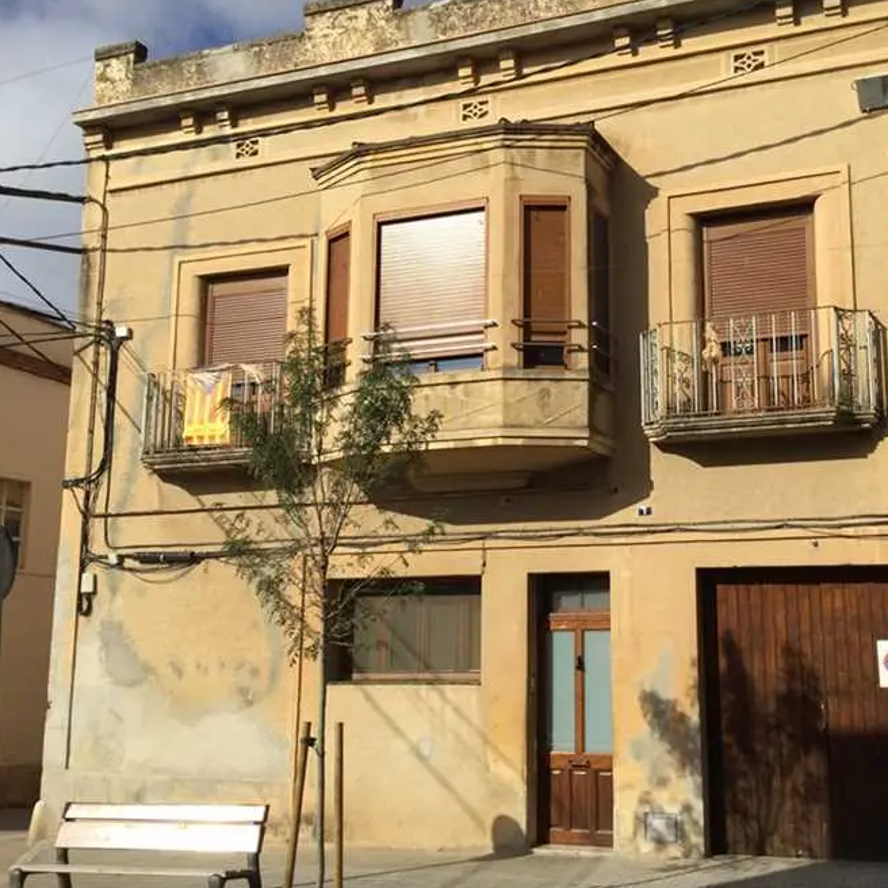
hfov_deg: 39.8
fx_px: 1219
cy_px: 418
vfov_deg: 40.0
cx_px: 555
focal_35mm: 42
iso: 25
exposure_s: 1/1567
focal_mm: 3.3
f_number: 2.4
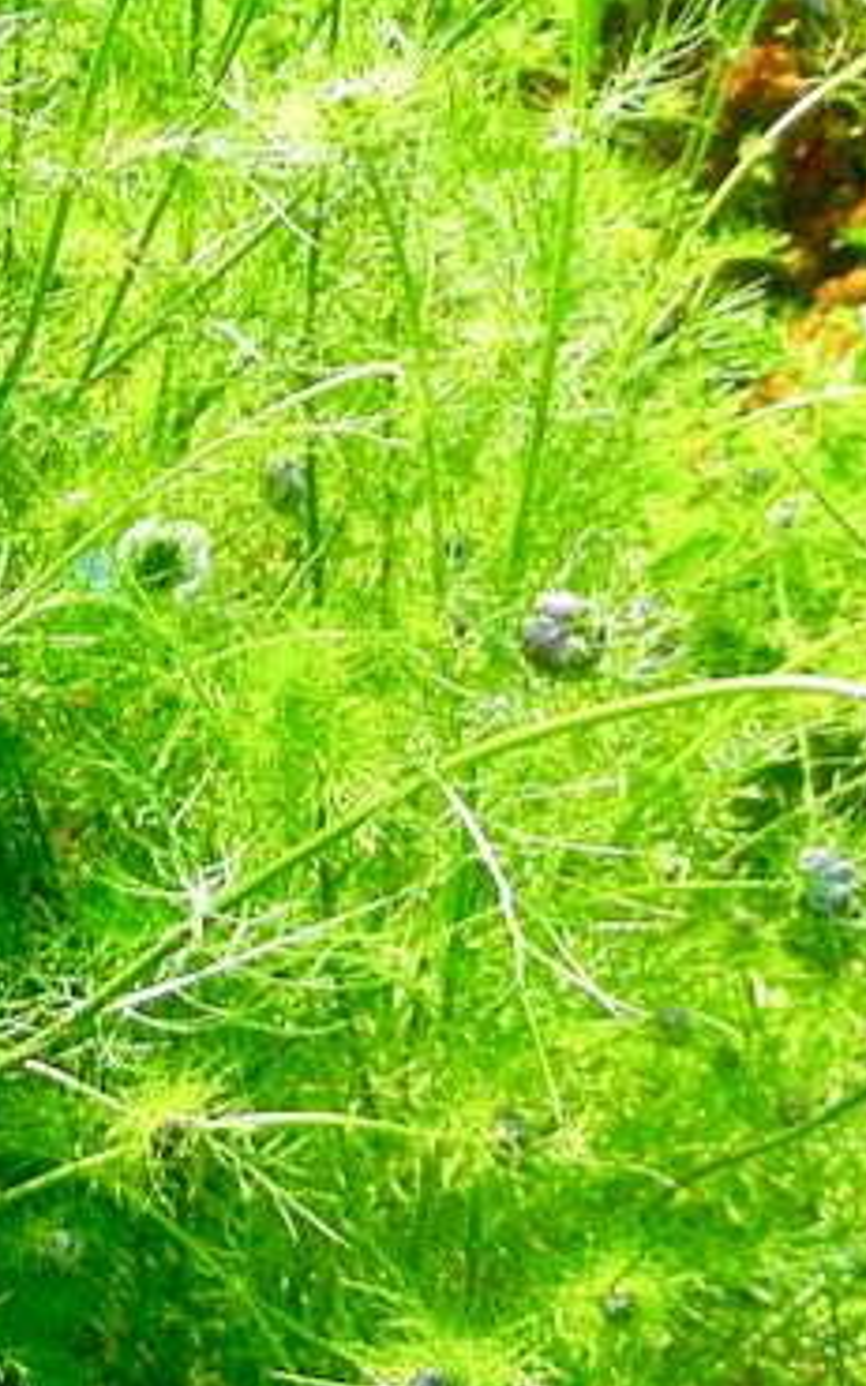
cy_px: 588
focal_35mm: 88
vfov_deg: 23.5
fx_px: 3326
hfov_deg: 13.5
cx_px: -615
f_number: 3.5
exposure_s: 1/592
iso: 160
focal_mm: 5.4
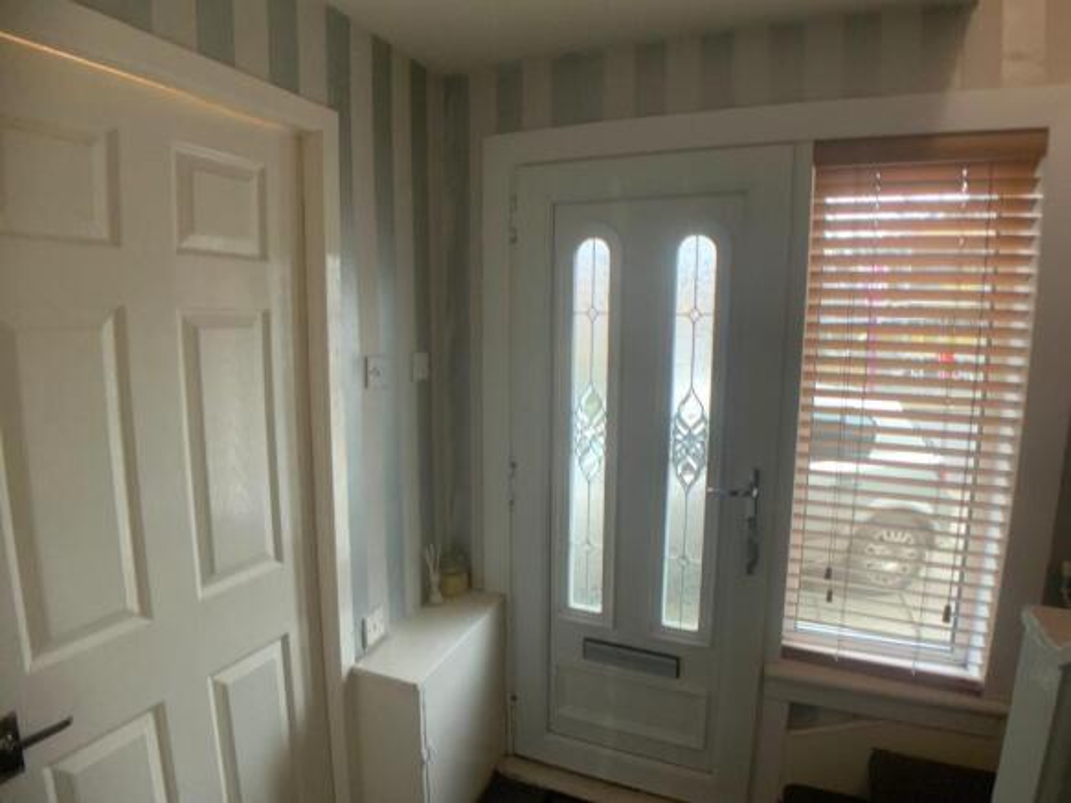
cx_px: 536
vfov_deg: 48.2
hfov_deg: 61.7
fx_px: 897
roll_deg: +0.7
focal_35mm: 29
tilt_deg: -7.9
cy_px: 402
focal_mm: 3
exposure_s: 1/50
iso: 160
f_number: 1.8
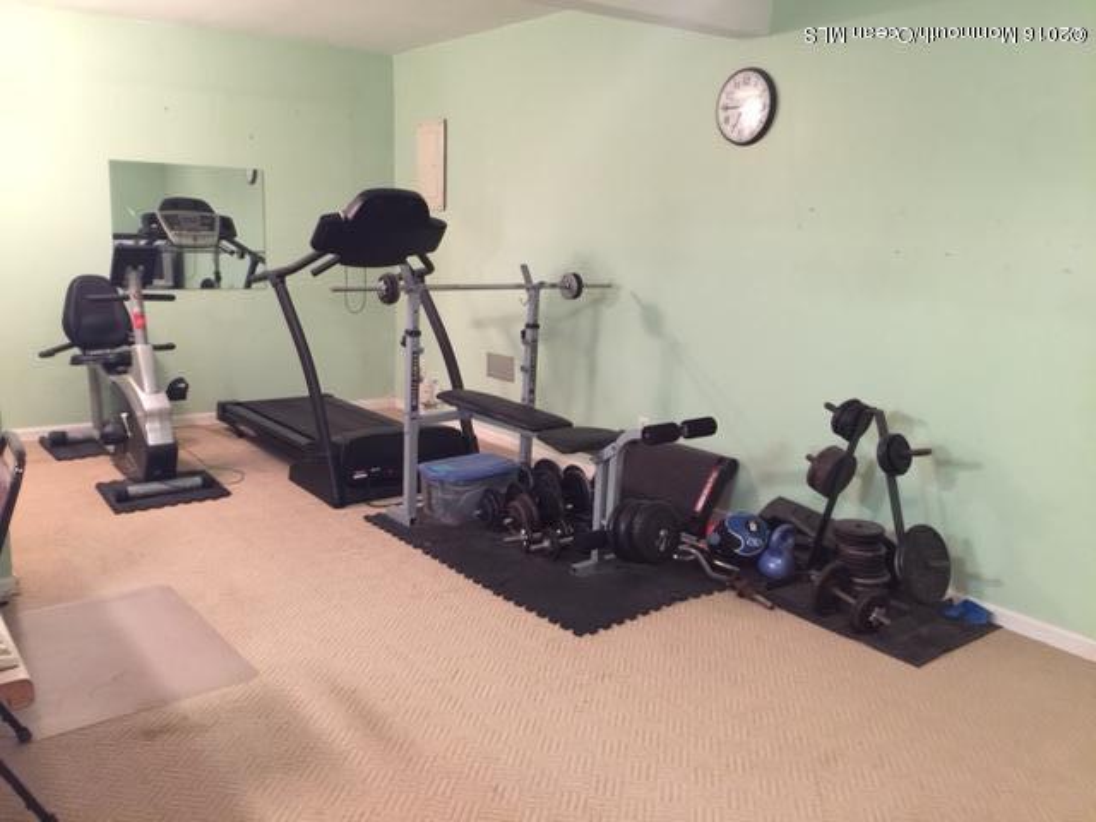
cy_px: 411
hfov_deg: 61.7
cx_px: 548
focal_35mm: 29
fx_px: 918
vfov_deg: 48.2
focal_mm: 4.15
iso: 80
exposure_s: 1/4
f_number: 2.2
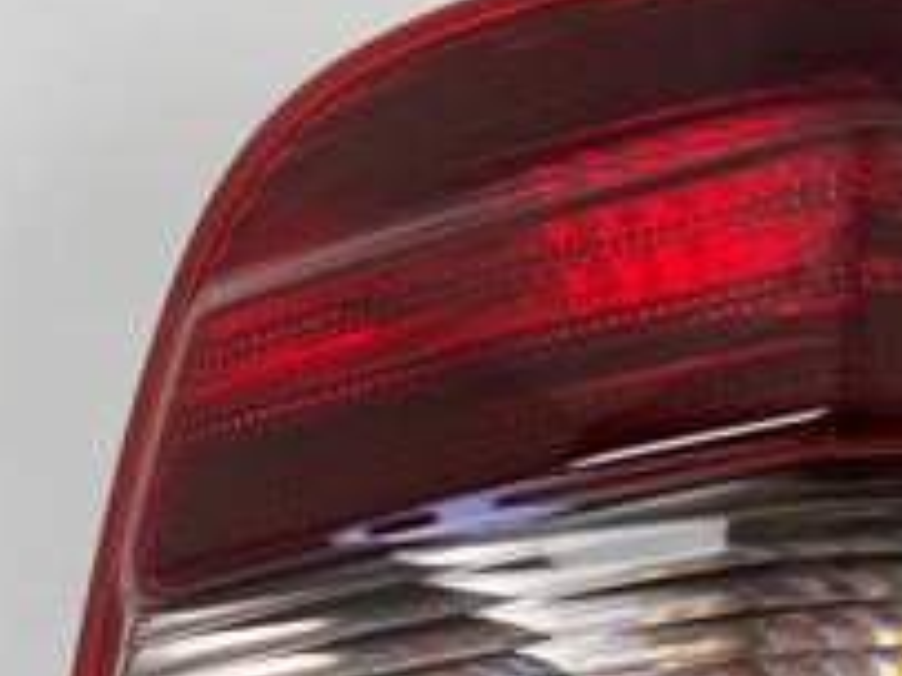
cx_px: 1013
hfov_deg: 22.4
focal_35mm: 82
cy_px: 760
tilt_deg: -85.8
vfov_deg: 17.3
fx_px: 2135
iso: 40
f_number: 1.5
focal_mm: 5.7
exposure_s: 1/260
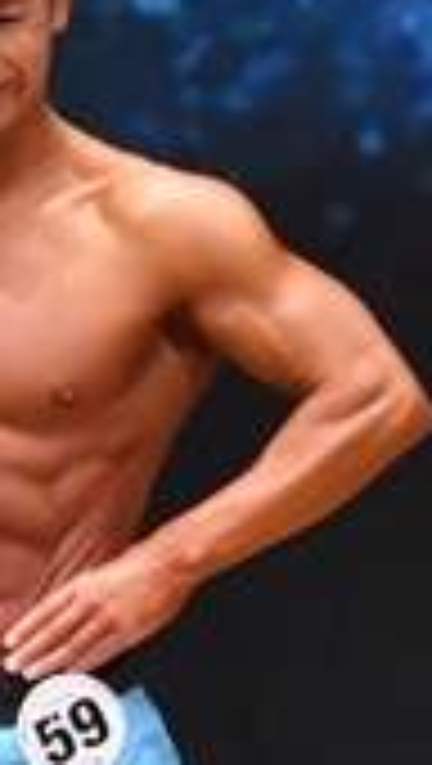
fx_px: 26172
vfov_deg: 1.7
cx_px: -704
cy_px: 752
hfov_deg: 0.9
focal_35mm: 1289
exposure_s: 1/400
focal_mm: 180
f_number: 5.6
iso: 8000
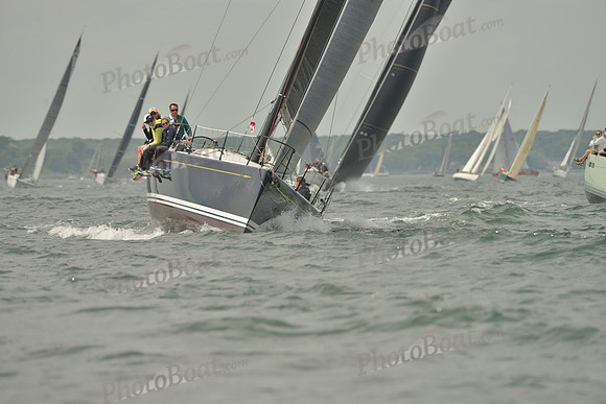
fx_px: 6735
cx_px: 303
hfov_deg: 5.2
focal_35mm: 400
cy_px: 202
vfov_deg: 3.4
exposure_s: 1/1250
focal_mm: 400
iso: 280
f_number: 7.1
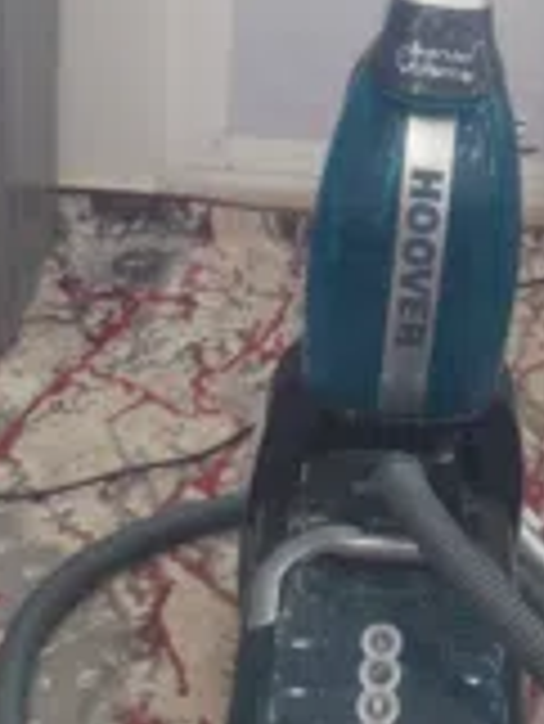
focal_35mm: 72
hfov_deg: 20.2
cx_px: 445
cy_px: 229
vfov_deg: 26.8
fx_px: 1507
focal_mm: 4.75
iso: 222
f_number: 1.8
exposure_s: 1/33.3
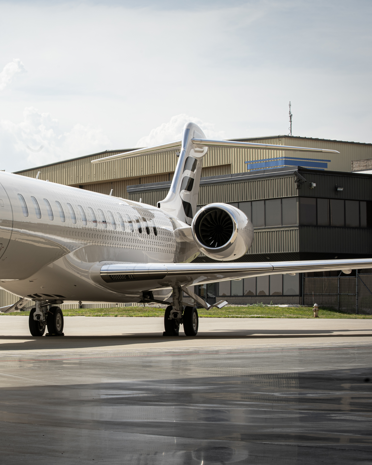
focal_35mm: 99
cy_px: 232
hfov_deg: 15.4
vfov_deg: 19.4
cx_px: 71
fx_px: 1362
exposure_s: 1/80
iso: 200
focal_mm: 70
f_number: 18
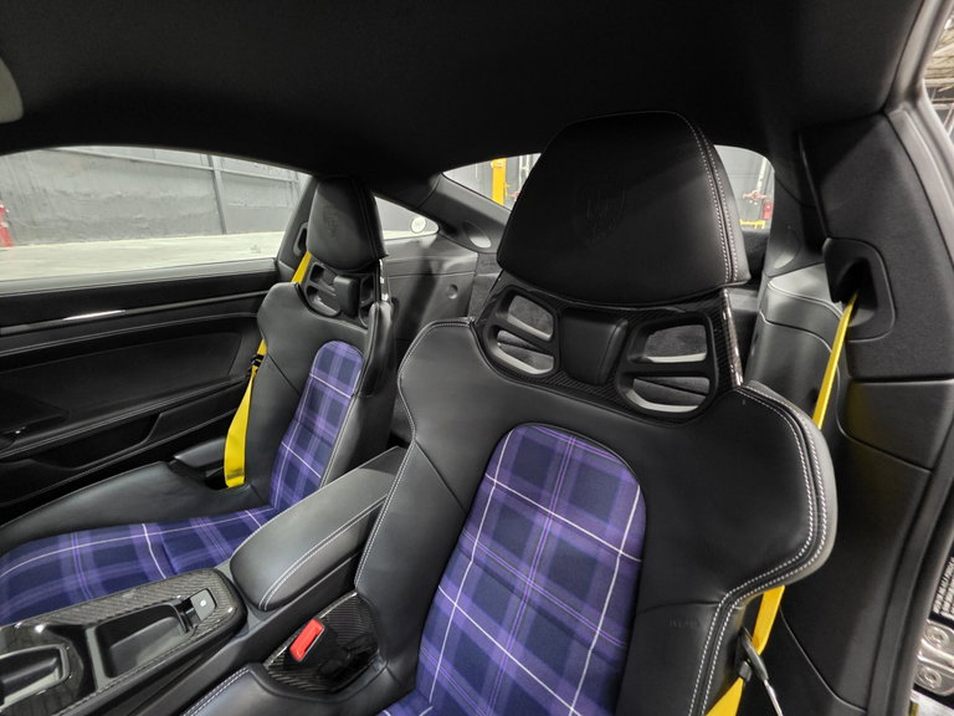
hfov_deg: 106.2
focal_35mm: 13
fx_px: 358
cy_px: 358
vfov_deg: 89.9
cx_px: 477
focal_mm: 2.2
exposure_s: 1/24
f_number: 1.9
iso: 1250
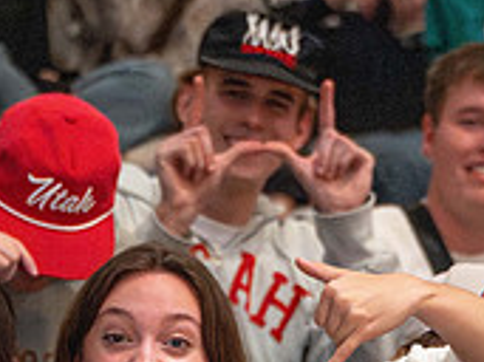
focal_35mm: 347
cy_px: 319
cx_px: 243
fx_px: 4848
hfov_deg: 5.7
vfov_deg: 4.3
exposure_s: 1/320
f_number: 2.8
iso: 20000
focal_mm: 93
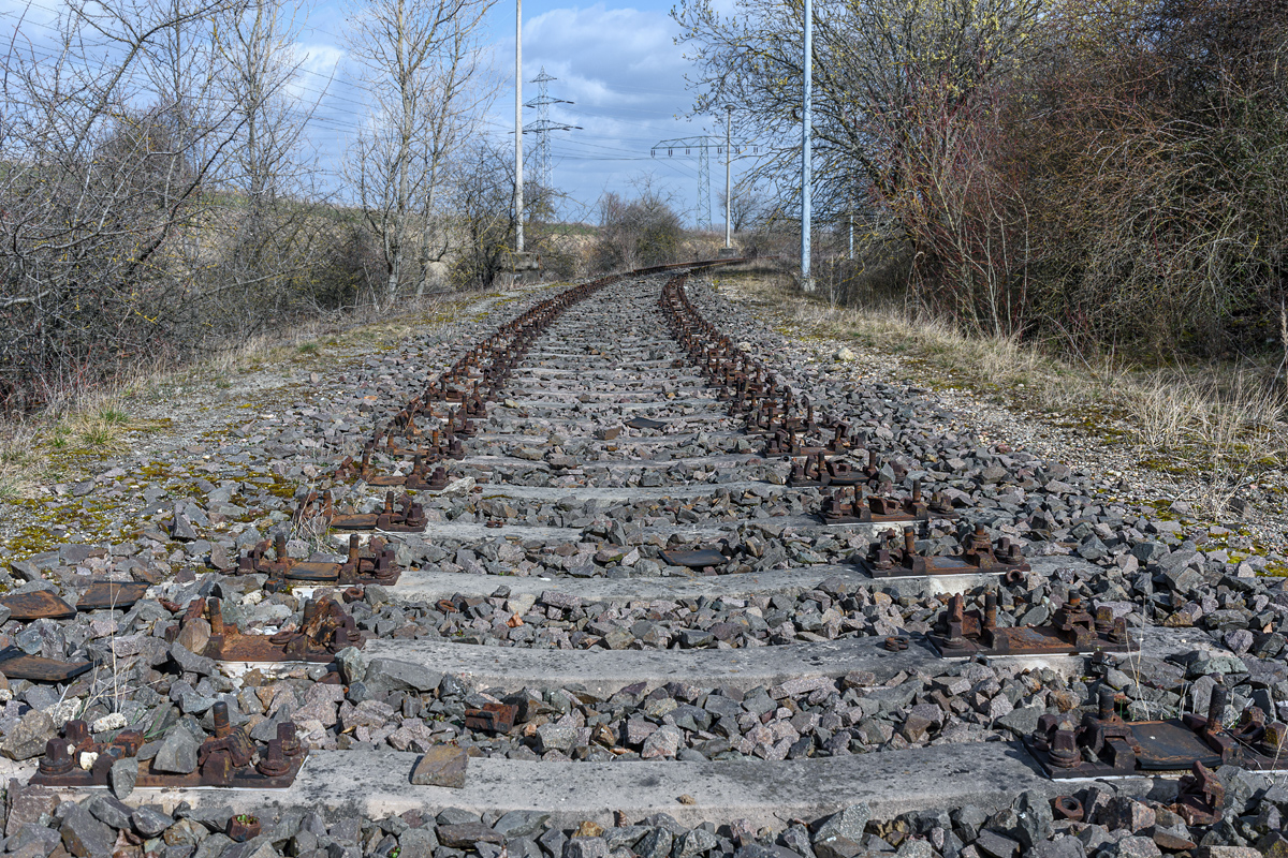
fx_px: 1288
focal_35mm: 36
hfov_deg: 53.1
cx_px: 644
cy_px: 429
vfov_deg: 36.9
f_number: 10
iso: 200
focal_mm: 24
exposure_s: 1/320
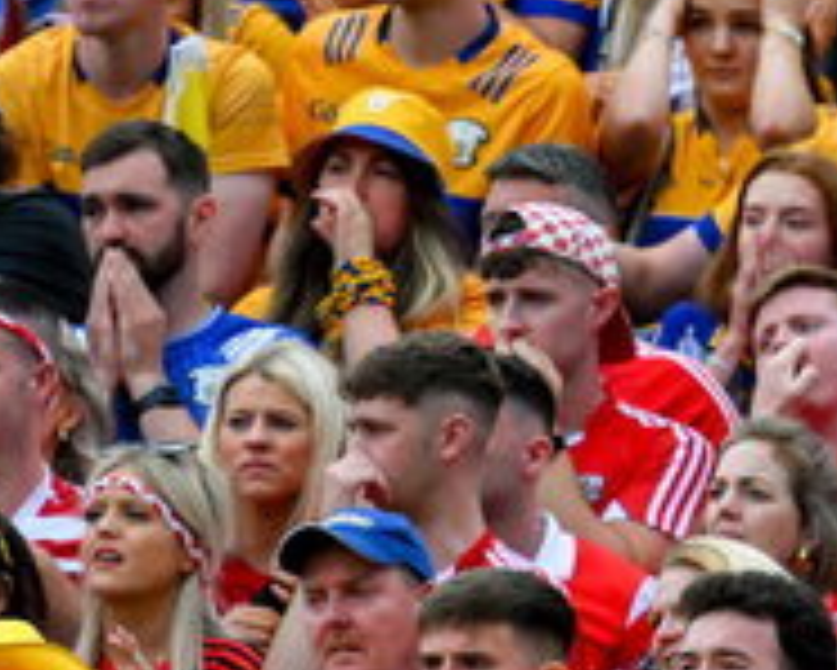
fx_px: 51231
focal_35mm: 2067
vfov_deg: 0.7
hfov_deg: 0.9
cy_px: 998
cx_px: 693
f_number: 3.2
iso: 800
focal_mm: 400
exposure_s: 1/2500
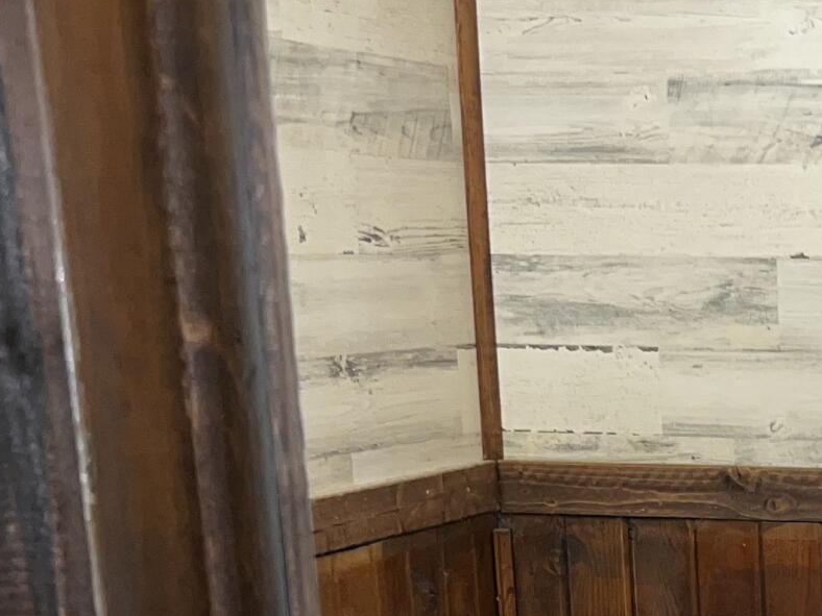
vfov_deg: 14.0
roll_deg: -0.9
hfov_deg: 18.1
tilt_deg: -14.4
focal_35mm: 99
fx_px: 2351
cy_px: 916
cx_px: 1156
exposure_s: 1/15
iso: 64
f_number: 1.5
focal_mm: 5.7
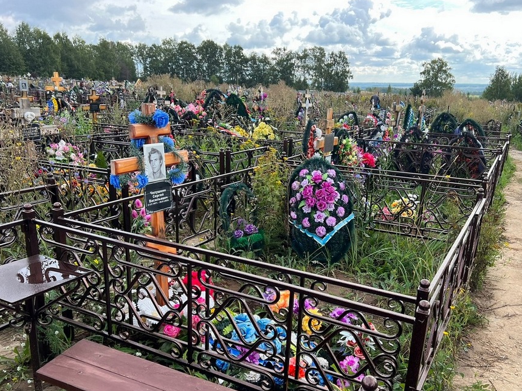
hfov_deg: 58.3
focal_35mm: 31
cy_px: 222
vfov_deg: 45.3
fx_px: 467
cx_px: 280
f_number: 1.5
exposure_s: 1/840
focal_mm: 5.7
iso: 50
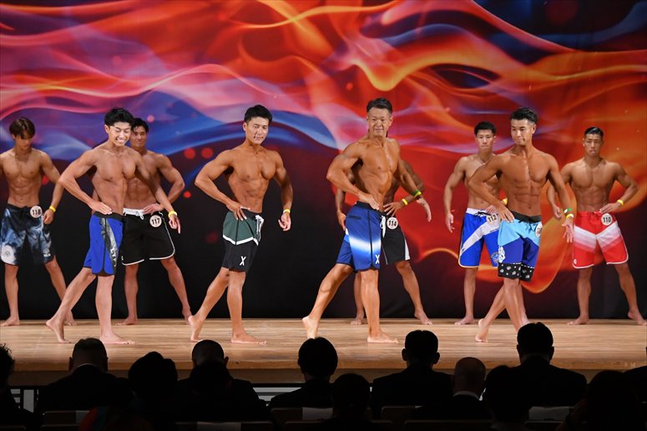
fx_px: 2695
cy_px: 216
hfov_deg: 13.7
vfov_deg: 9.1
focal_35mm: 150
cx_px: 324
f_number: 5.6
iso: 3200
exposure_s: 1/400
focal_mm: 100
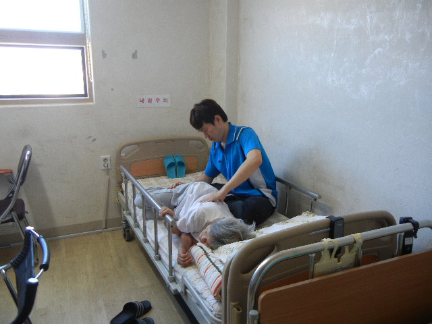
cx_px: 216
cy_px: 162
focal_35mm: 30
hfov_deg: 60.0
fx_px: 374
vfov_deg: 46.8
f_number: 3.5
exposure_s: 1/30
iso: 267
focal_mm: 5.4
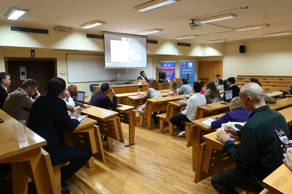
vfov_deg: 45.7
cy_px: 97
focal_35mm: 28
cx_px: 146
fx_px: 231
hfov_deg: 64.6
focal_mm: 19
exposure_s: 1/100
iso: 6400
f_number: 6.3
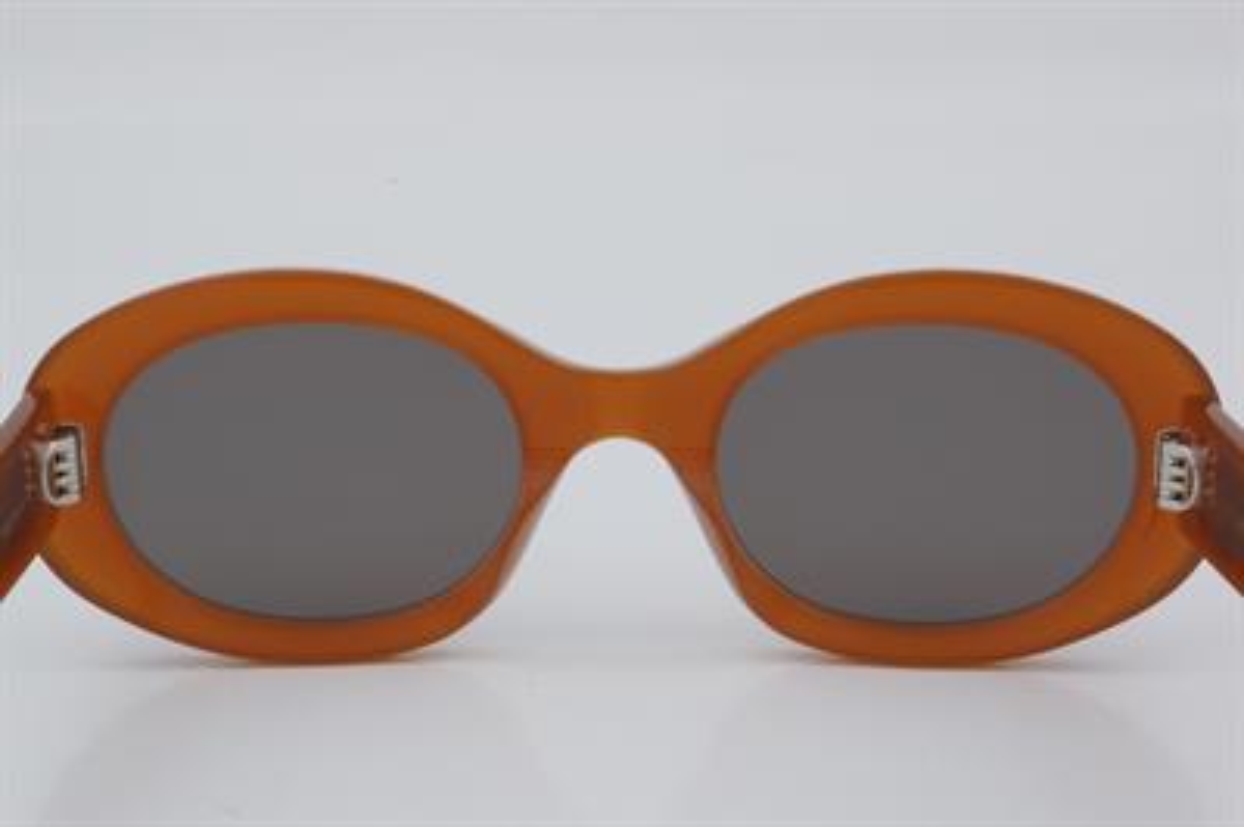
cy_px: 414
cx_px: 622
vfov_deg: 16.5
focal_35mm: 82
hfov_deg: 24.6
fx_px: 2848
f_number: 32
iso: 100
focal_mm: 55
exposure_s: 1/4
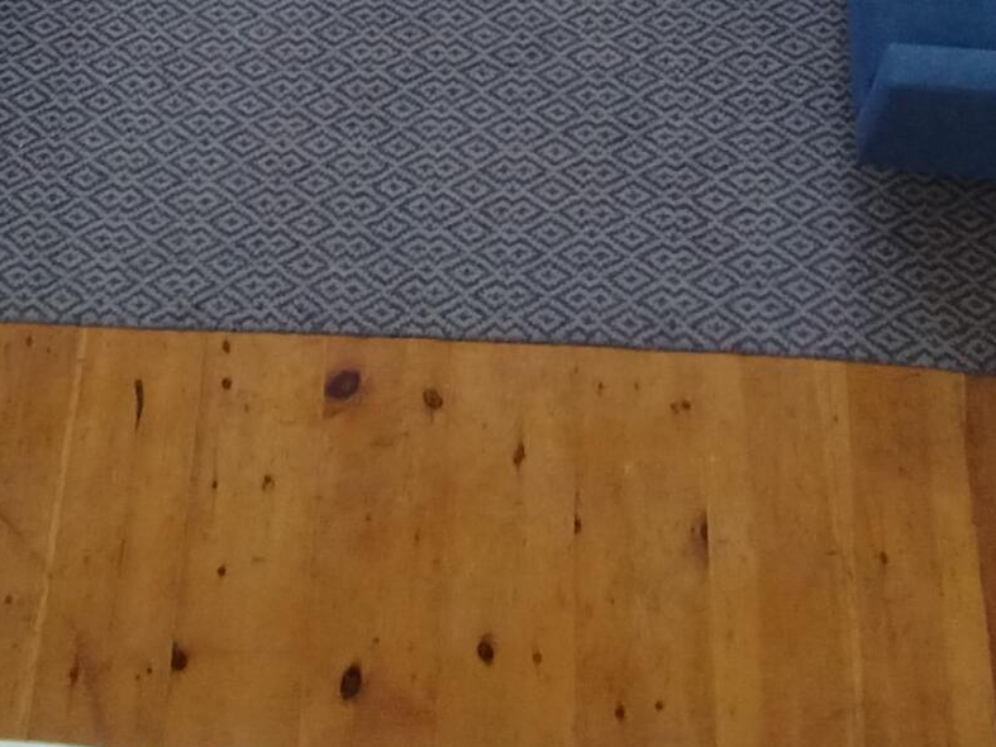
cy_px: -409
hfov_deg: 31.6
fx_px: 1755
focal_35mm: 61
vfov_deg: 20.2
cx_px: 396
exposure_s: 1/30
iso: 153
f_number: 2.2
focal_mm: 1.66
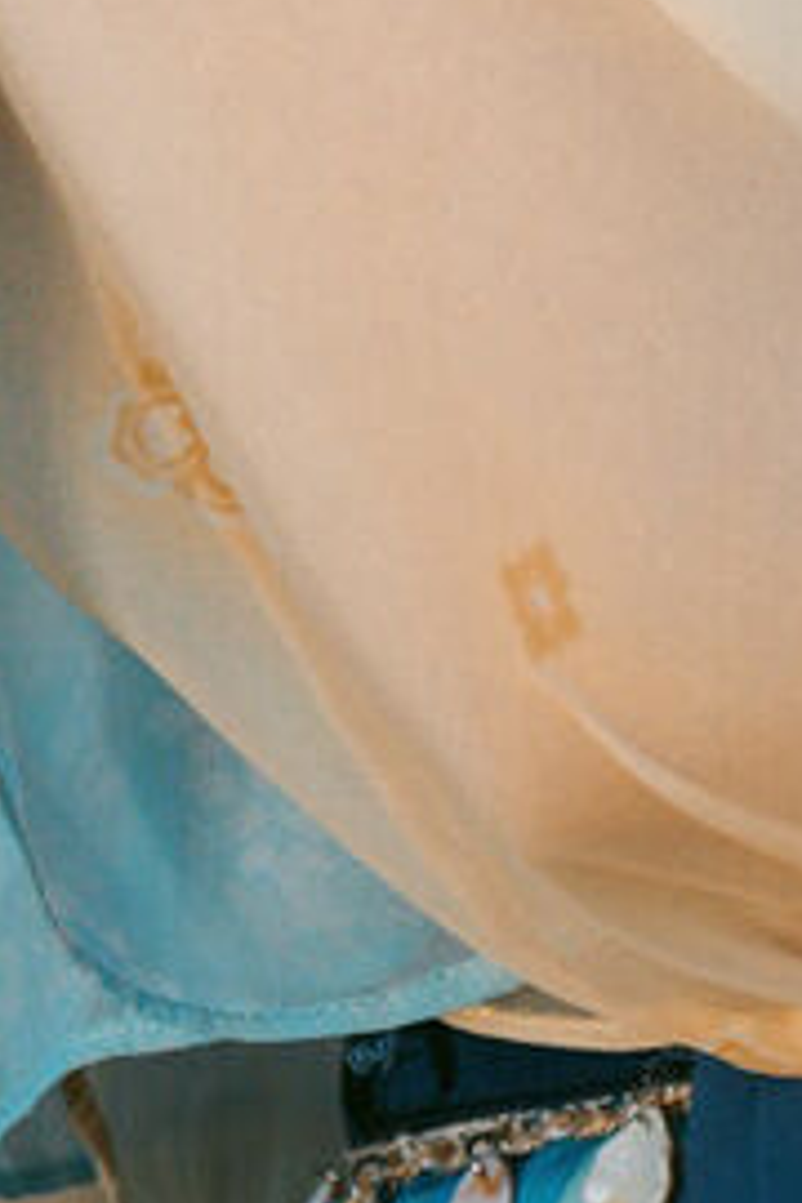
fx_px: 23557
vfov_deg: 2.9
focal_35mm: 705
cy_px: -1196
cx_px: 1836
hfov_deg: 1.9
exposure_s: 1/1000
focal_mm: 121
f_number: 2.8
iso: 400
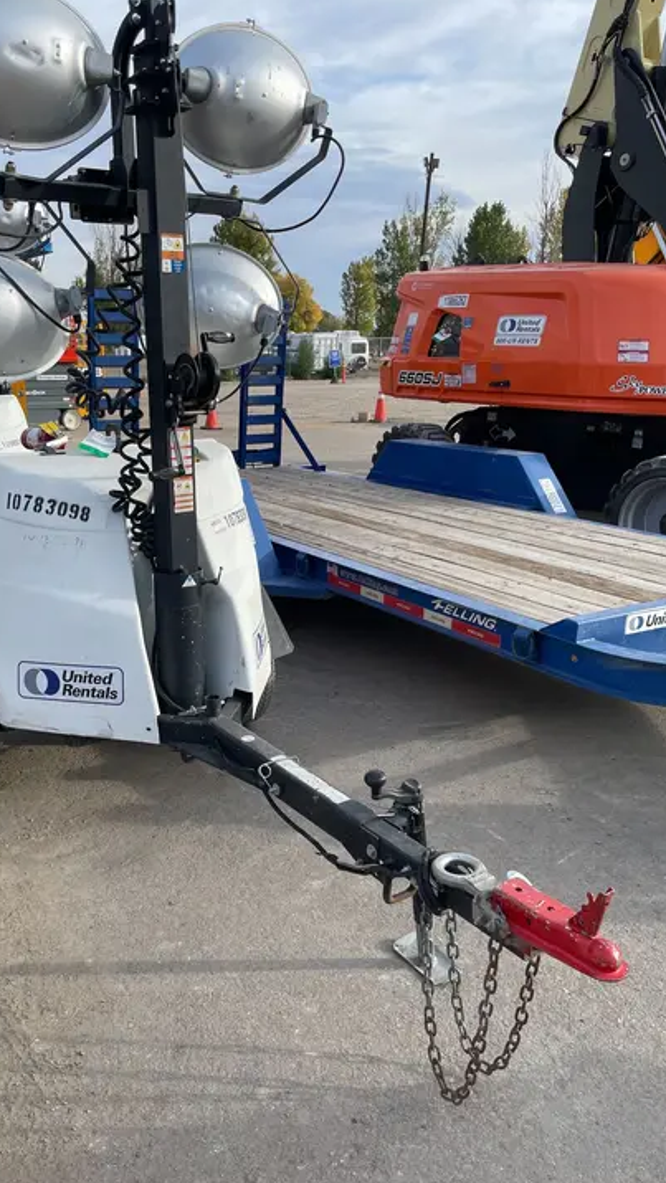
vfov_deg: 66.1
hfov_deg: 39.7
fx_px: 910
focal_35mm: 29
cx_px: 225
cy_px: 592
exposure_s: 1/1350
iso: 32
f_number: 1.6
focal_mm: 4.2
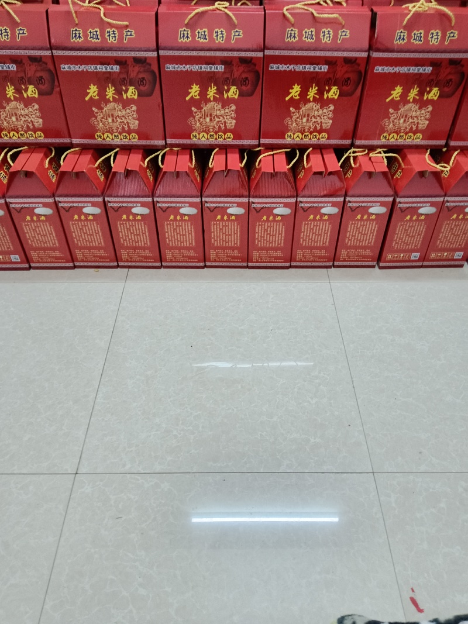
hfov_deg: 53.1
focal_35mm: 26
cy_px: 312
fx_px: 469
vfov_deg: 67.3
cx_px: 234
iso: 1981
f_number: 1.8
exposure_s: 1/16.7
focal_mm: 4.05
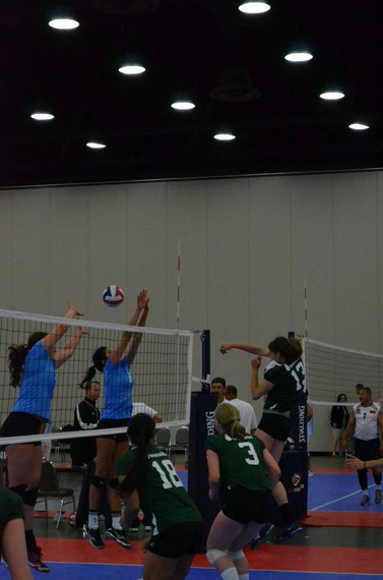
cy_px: 301
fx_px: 1268
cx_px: 196
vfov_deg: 25.7
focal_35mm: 79
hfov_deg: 17.2
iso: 6400
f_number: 5.6
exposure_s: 1/1000
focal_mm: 50
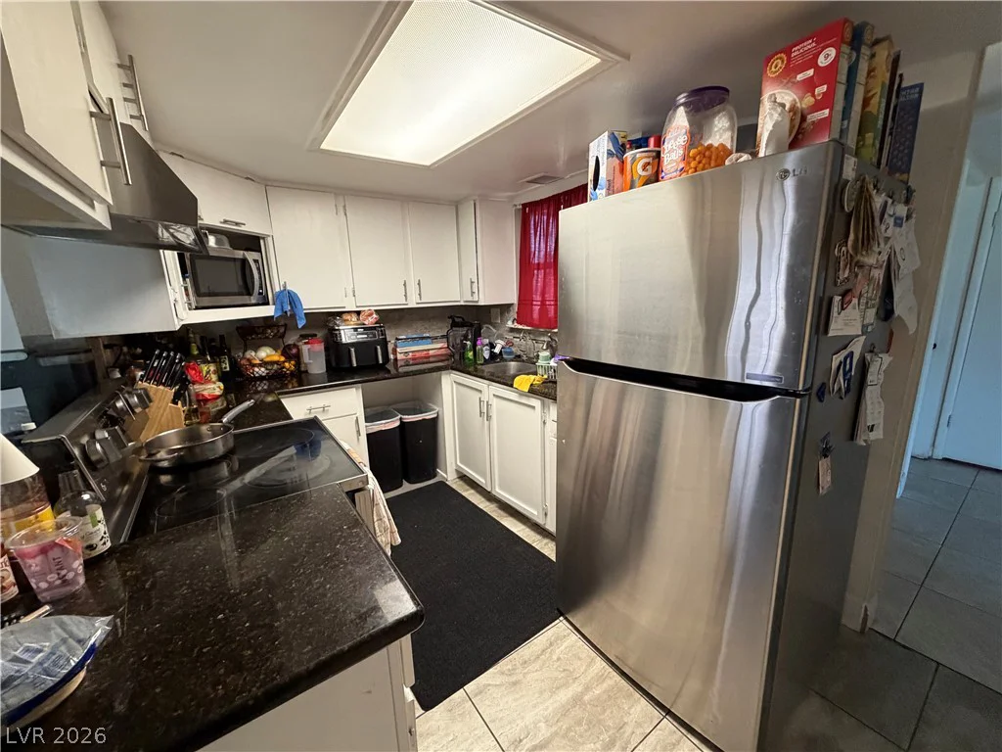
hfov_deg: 102.1
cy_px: 376
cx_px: 501
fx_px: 405
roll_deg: +2.0
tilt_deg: -12.5
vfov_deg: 85.7
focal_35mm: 14
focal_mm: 2.22
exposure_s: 1/60
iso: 500
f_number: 2.2
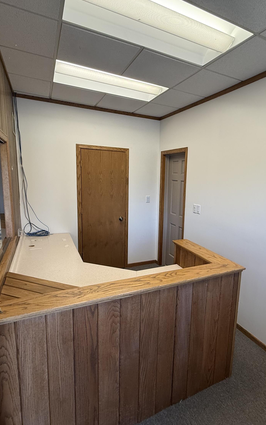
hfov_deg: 58.9
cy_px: 212
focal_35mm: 20
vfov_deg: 85.1
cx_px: 166
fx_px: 232
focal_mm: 2.22
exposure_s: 1/120
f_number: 2.2
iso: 160
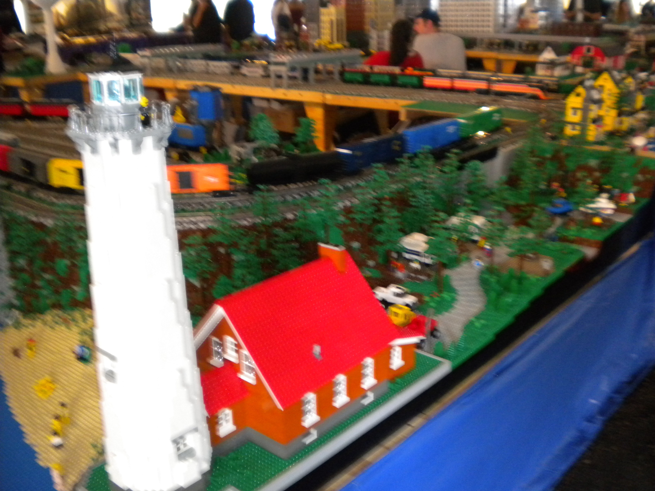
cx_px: 328
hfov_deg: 52.6
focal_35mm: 35
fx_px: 662
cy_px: 246
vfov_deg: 40.7
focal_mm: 6.3
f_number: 3.1
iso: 400
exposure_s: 1/30
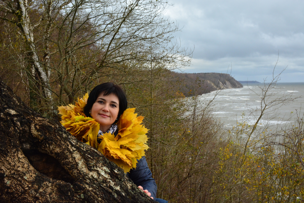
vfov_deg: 29.9
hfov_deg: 43.6
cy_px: 102
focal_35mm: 45
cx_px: 152
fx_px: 380
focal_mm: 30
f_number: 13
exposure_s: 1/45
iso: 800
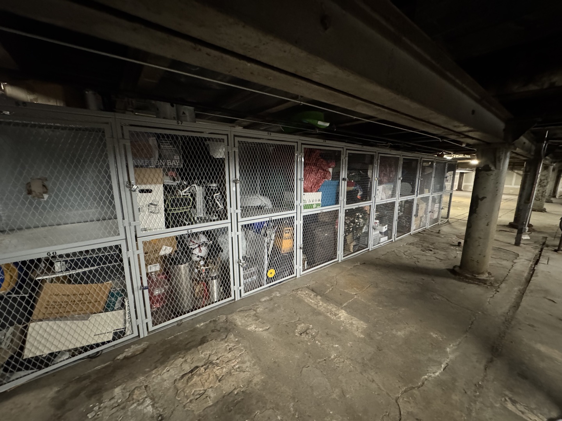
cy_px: 210
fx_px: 227
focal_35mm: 14
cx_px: 281
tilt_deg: -11.3
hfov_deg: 102.1
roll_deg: -1.2
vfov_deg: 85.7
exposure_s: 1/30
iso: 1250
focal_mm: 2.22
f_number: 2.2
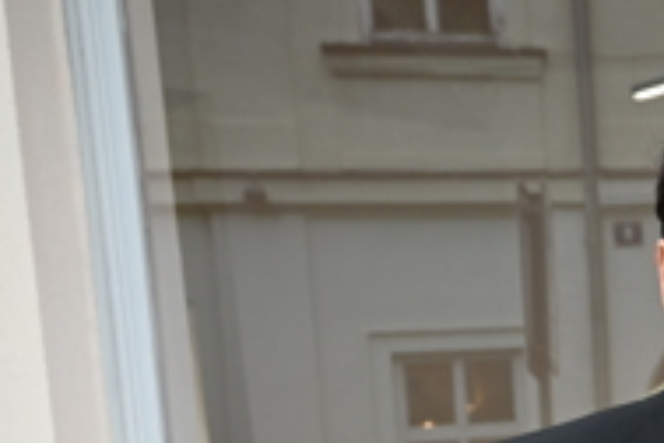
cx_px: 1121
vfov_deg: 11.8
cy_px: 784
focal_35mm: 108
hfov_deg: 16.5
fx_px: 1989
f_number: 5
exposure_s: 1/250
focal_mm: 29.5
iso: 1000
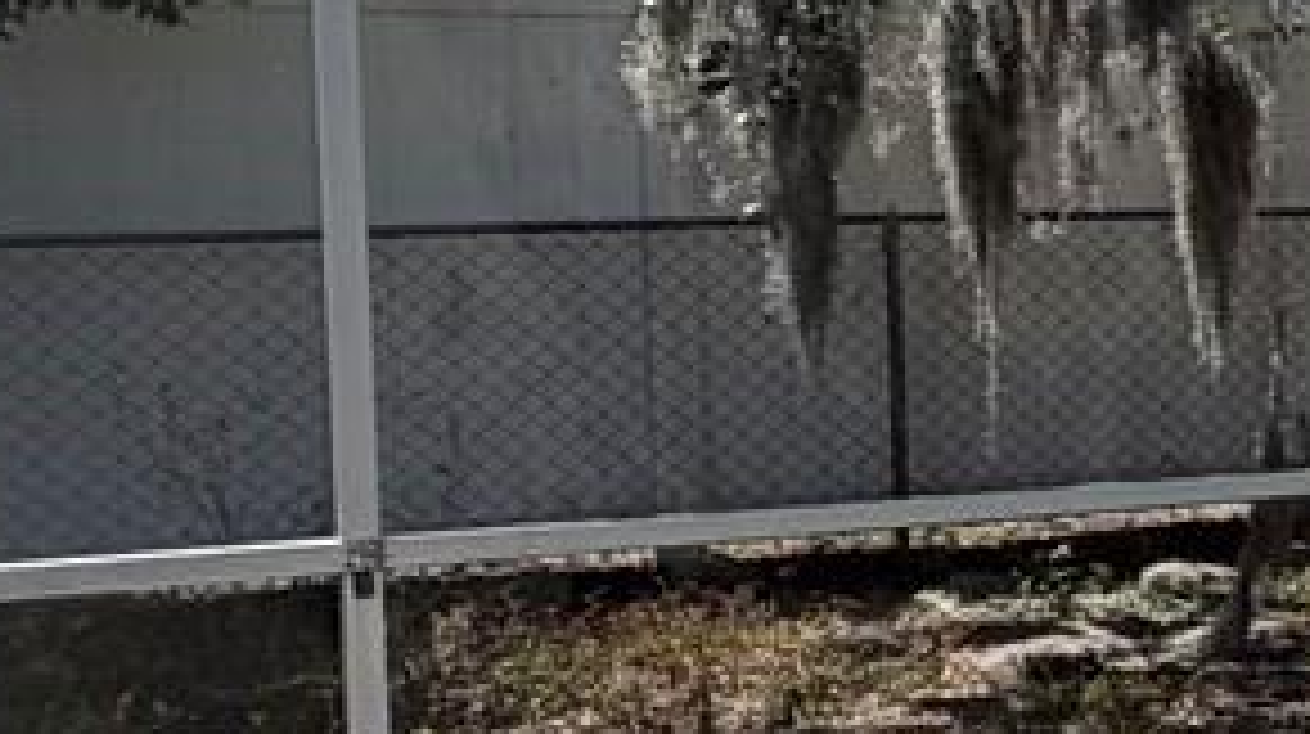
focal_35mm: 84
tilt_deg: -3.1
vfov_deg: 14.3
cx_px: 2746
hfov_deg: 17.1
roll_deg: -0.2
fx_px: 2915
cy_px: 288
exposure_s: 1/770
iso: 40
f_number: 2.2
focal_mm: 2.22
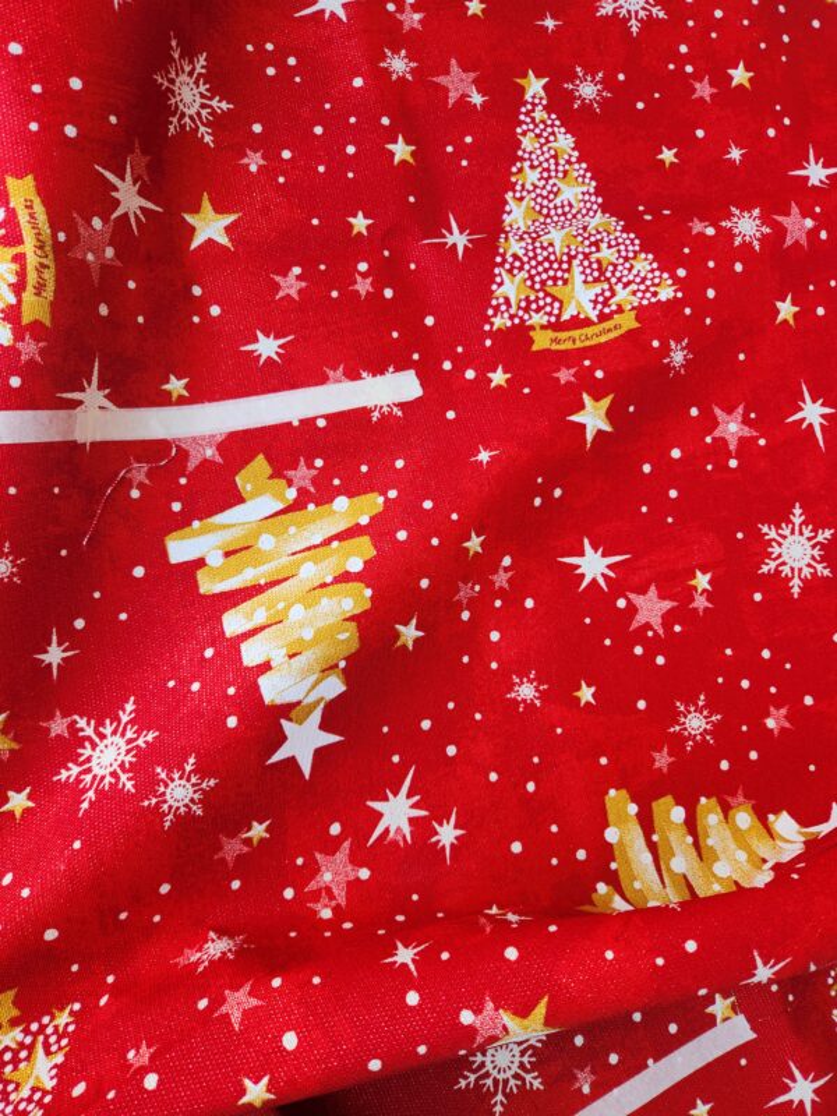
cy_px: 558
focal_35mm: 23
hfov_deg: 58.9
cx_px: 418
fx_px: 742
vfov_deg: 73.9
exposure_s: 1/120
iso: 40
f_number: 1.8
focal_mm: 5.4
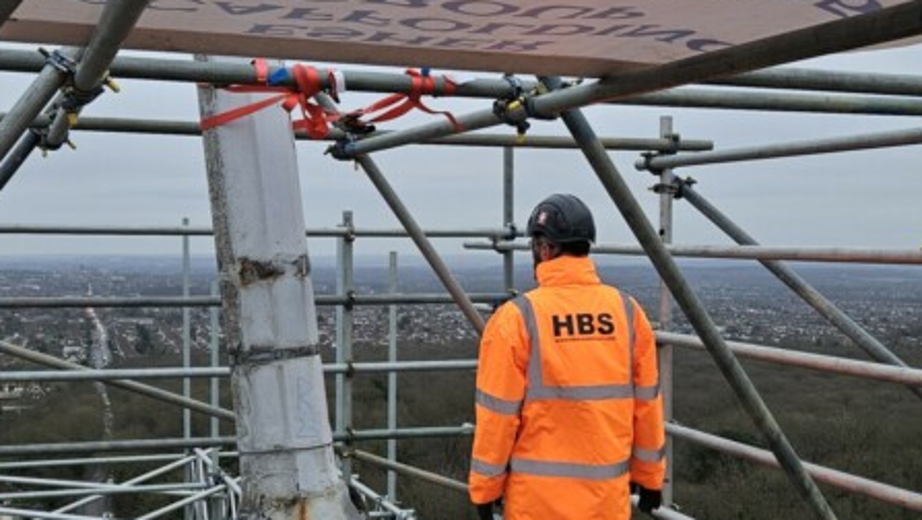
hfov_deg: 37.2
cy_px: 295
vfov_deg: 21.5
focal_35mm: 56
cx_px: 454
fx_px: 1370
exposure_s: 1/180
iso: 50
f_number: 1.8
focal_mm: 5.4
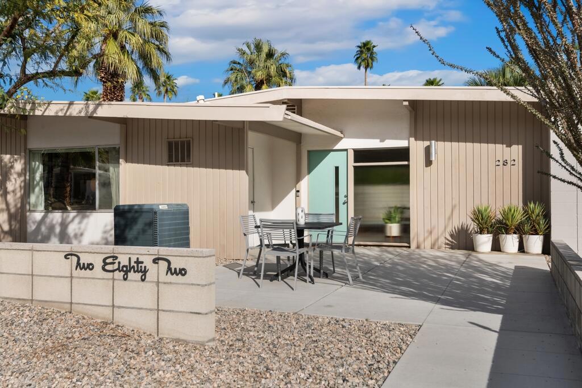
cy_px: 194
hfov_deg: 54.4
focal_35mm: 35
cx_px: 291
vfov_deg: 37.9
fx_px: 566
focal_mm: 35
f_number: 9
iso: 64
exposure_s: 1/500
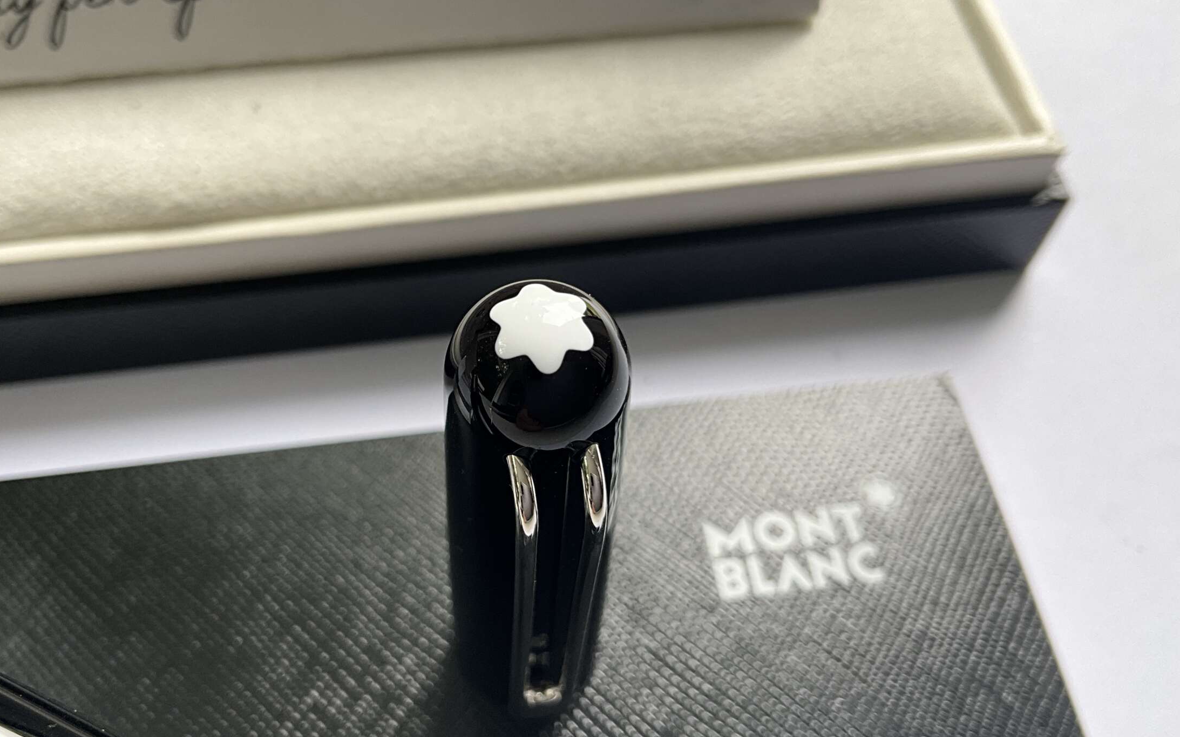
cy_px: 422
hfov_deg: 53.9
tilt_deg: -59.7
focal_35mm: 36
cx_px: 524
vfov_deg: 35.3
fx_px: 1158
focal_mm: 3
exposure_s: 1/122
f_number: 1.8
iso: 40
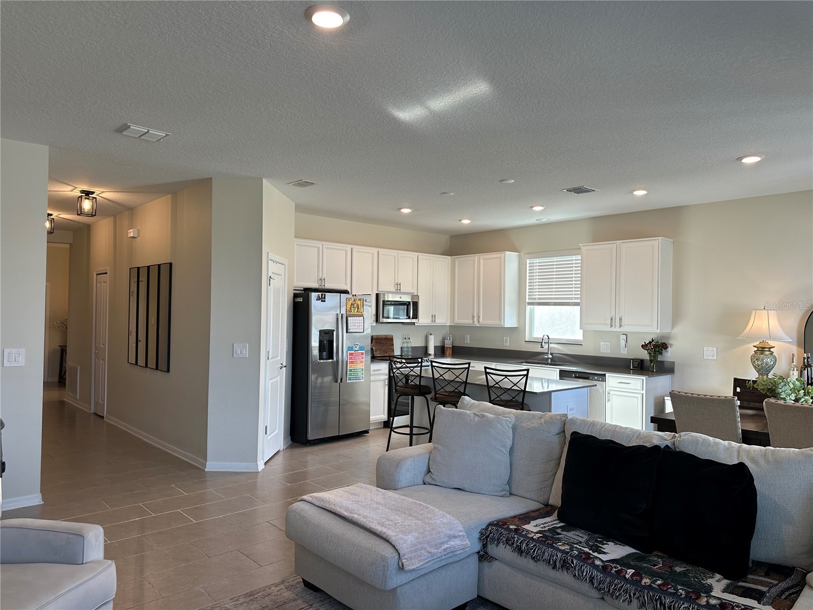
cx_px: 406
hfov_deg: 71.6
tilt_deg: +0.1
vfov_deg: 56.8
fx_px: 564
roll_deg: -1.5
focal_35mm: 24
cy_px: 305
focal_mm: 6.86
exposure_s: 1/120
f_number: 1.78
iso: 100
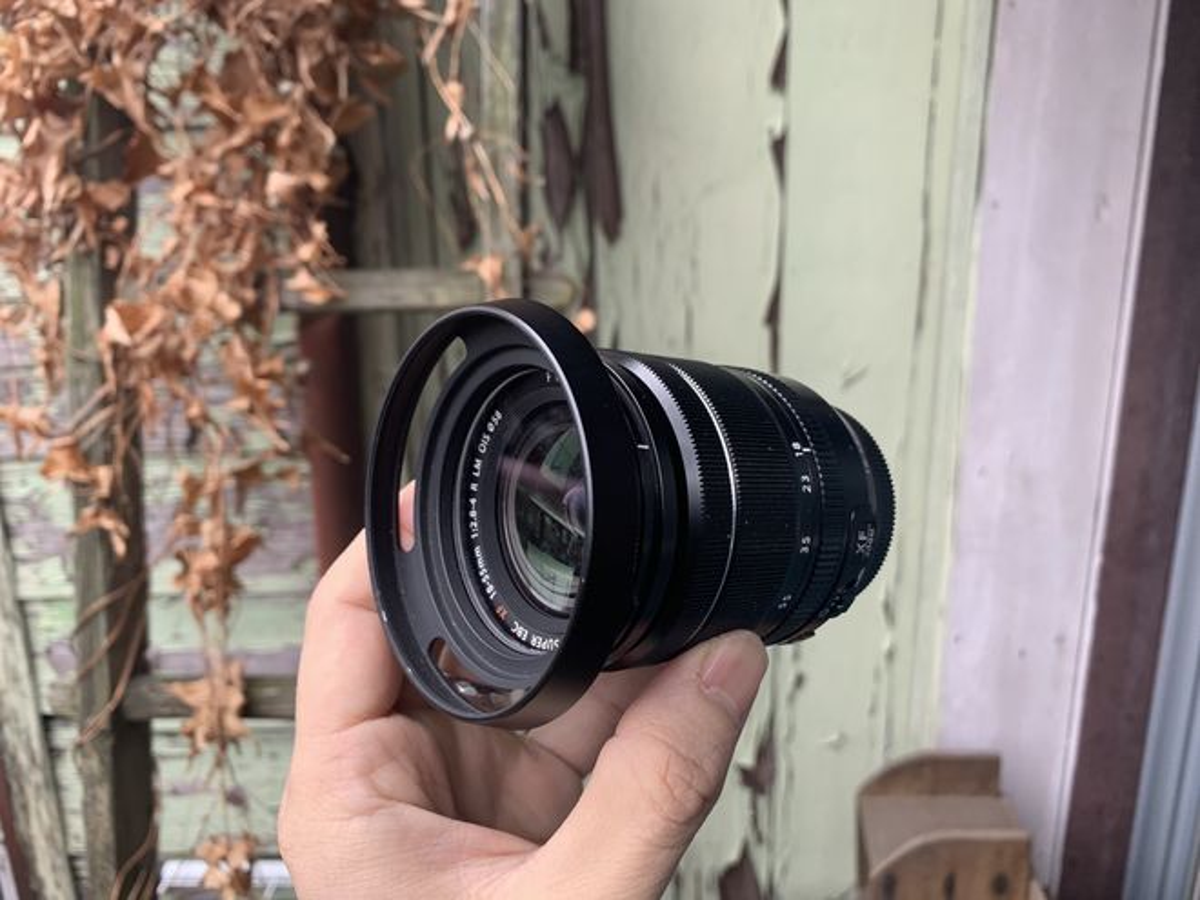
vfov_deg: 53.1
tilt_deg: -15.1
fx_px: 901
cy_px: 450
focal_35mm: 26
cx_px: 600
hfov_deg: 67.3
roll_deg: +1.3
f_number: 1.8
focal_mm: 4.25
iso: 100
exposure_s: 1/121
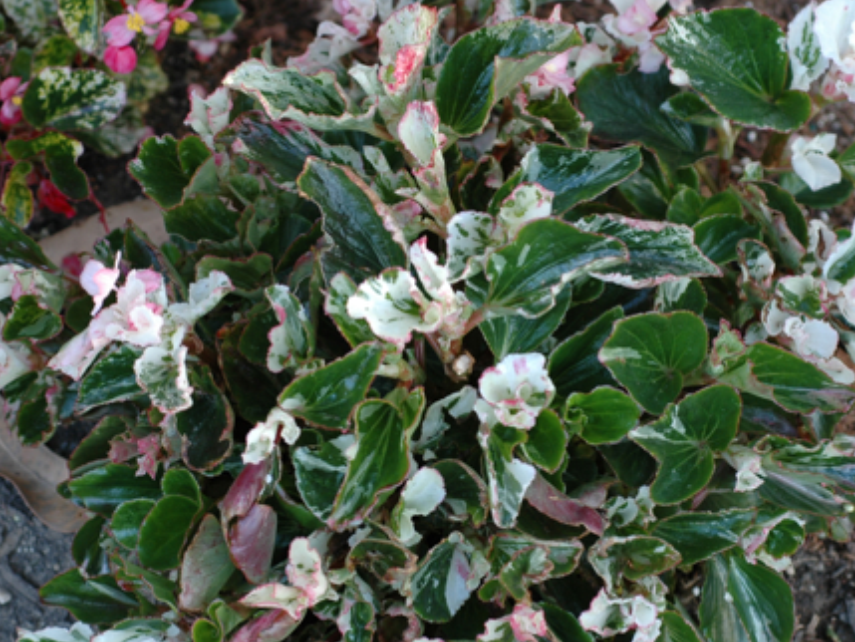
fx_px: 3187
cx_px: 462
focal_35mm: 129
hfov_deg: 15.3
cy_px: 357
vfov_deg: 11.5
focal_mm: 60
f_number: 4
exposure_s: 1/60
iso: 200
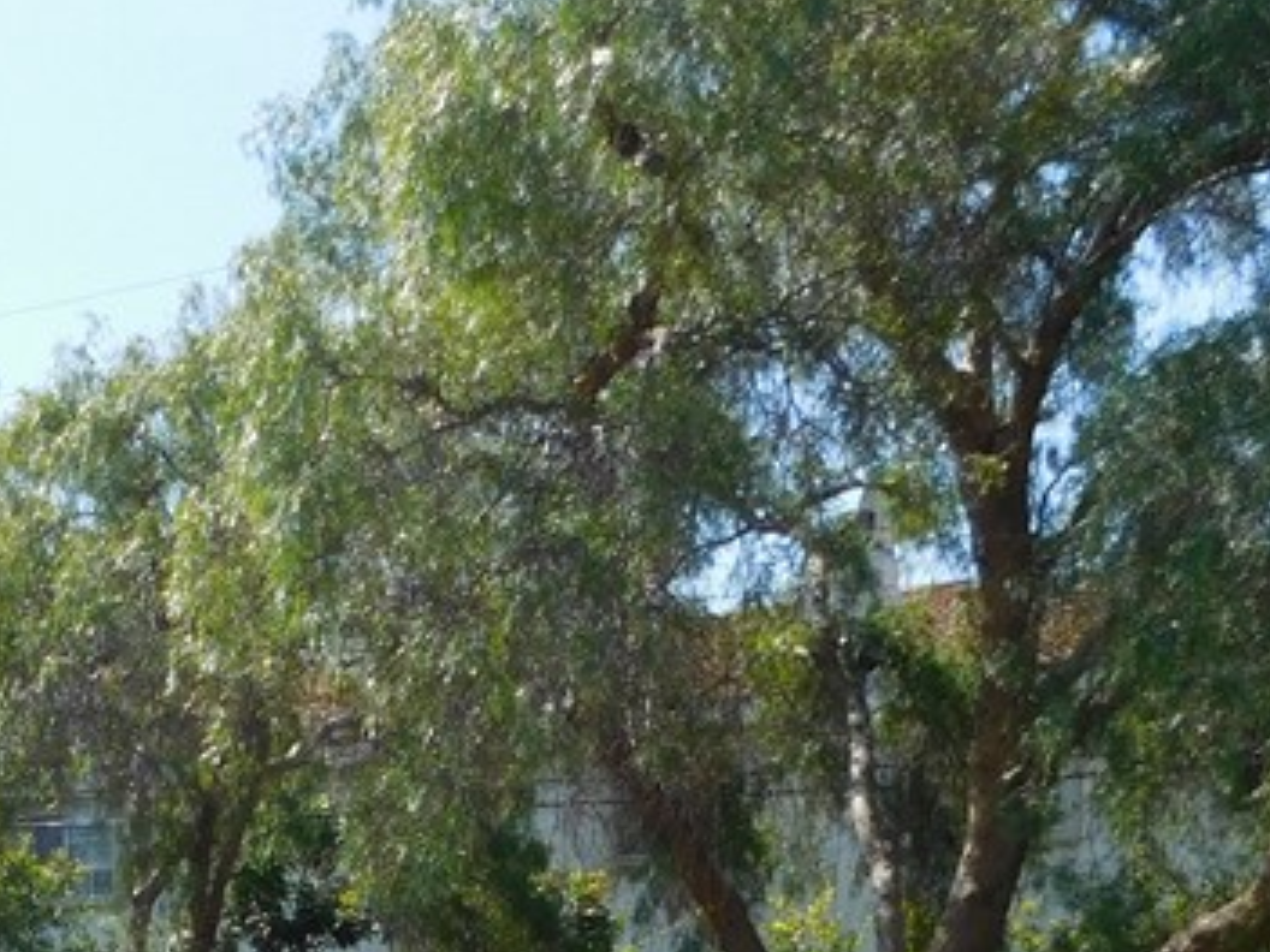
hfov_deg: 25.9
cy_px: 1305
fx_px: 2458
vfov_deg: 19.8
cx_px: -249
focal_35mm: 67
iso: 125
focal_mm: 4
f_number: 3
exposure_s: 1/1000
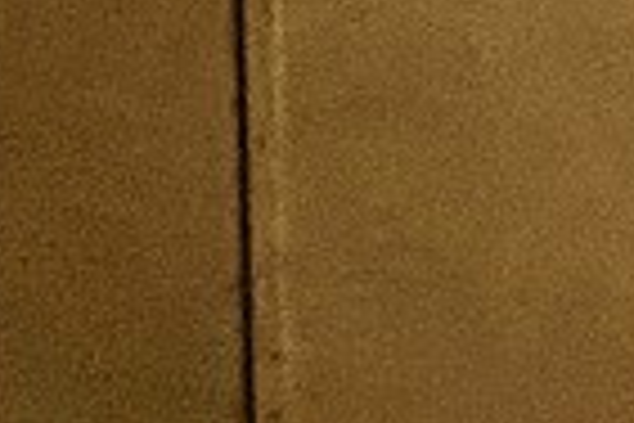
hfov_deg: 9.2
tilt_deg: +0.6
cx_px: 2280
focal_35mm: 98
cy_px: -747
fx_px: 1726
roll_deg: +3.1
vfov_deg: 10.7
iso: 250
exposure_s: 1/60
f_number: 1.8
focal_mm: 1.57
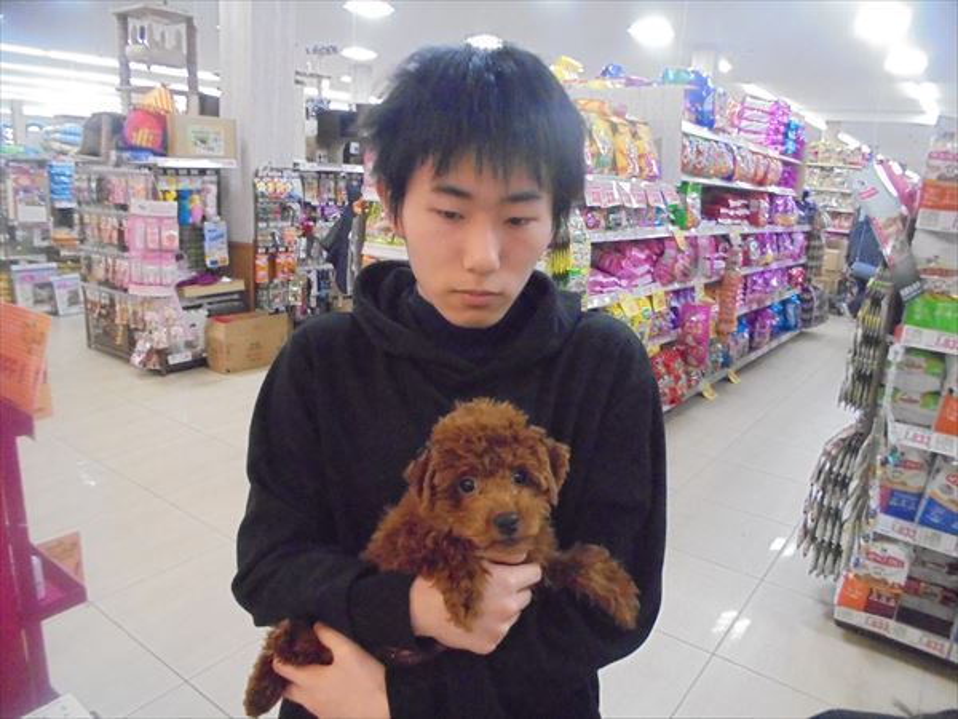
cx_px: 479
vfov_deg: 53.1
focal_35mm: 26
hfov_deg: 67.3
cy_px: 360
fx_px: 720
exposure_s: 1/60
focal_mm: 4.6
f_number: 3.5
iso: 1250
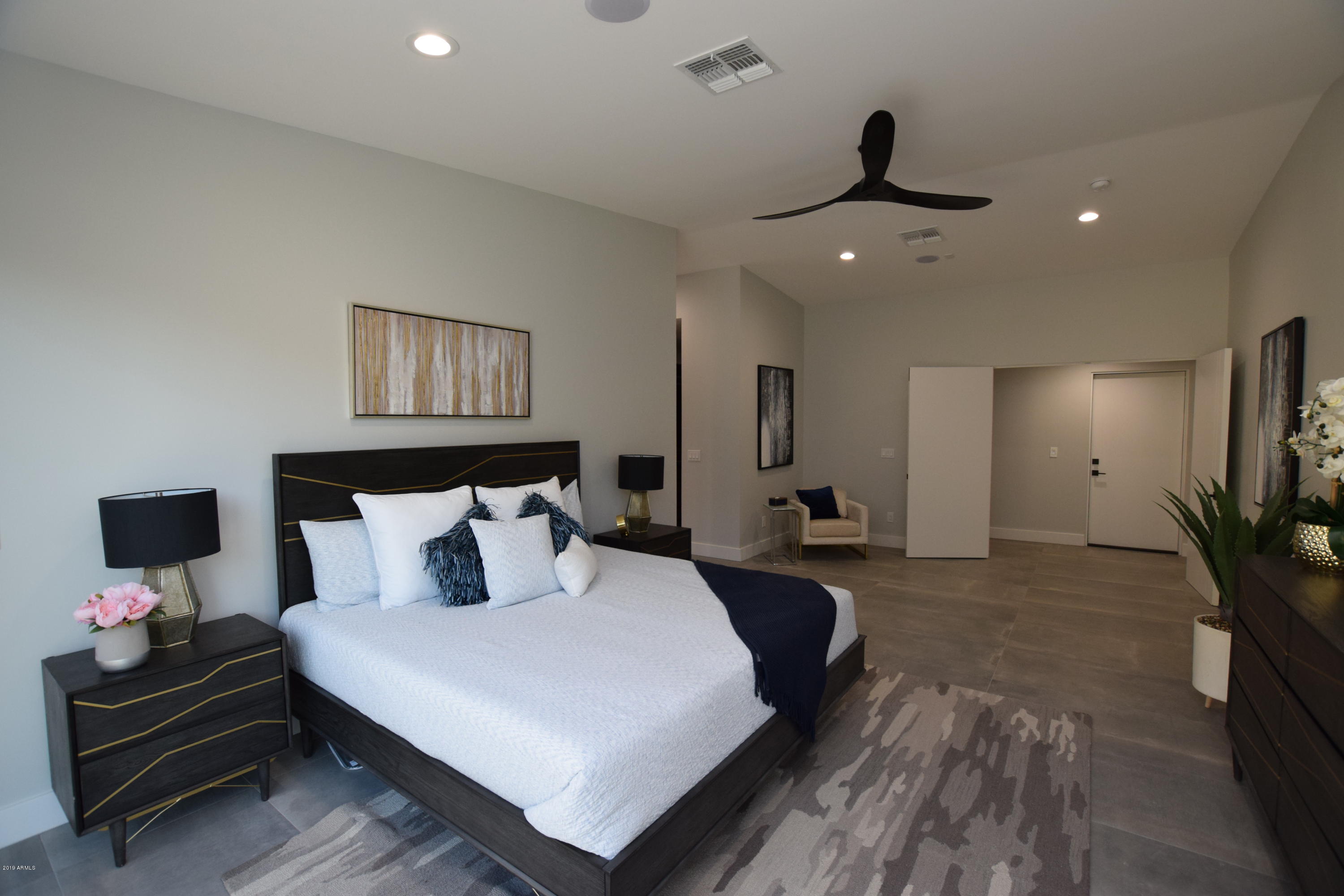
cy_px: 448
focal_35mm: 15
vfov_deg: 77.3
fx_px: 560
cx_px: 672
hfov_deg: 100.4
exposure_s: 1/125
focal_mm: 10
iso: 800
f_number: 5.6
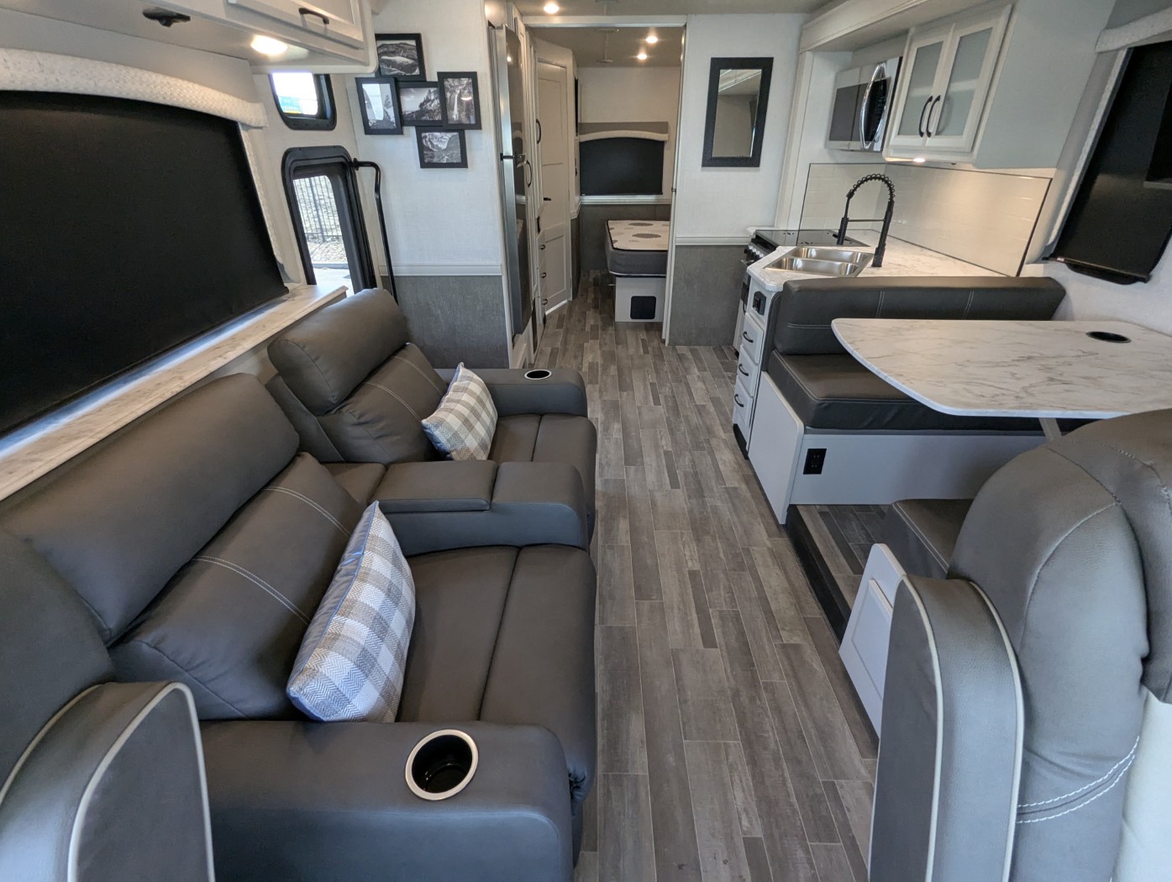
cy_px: 441
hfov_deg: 94.4
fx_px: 542
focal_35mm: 16
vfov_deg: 78.2
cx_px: 586
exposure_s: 1/119
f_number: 2.2
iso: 245
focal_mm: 2.35
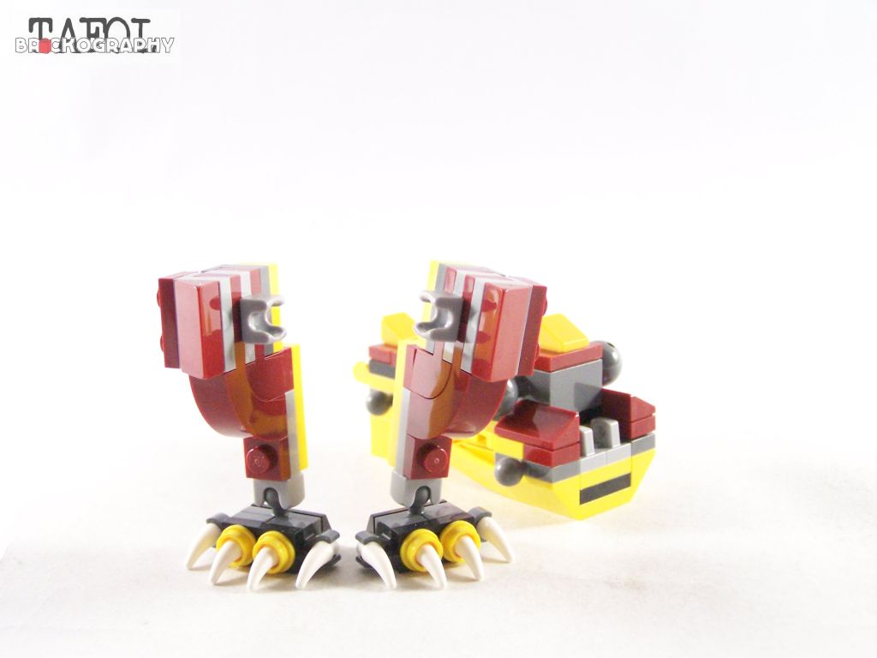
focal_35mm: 59
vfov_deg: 24.8
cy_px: 329
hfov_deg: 32.7
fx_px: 1495
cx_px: 438
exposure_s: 1/60
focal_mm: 9.8
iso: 400
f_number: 3.1
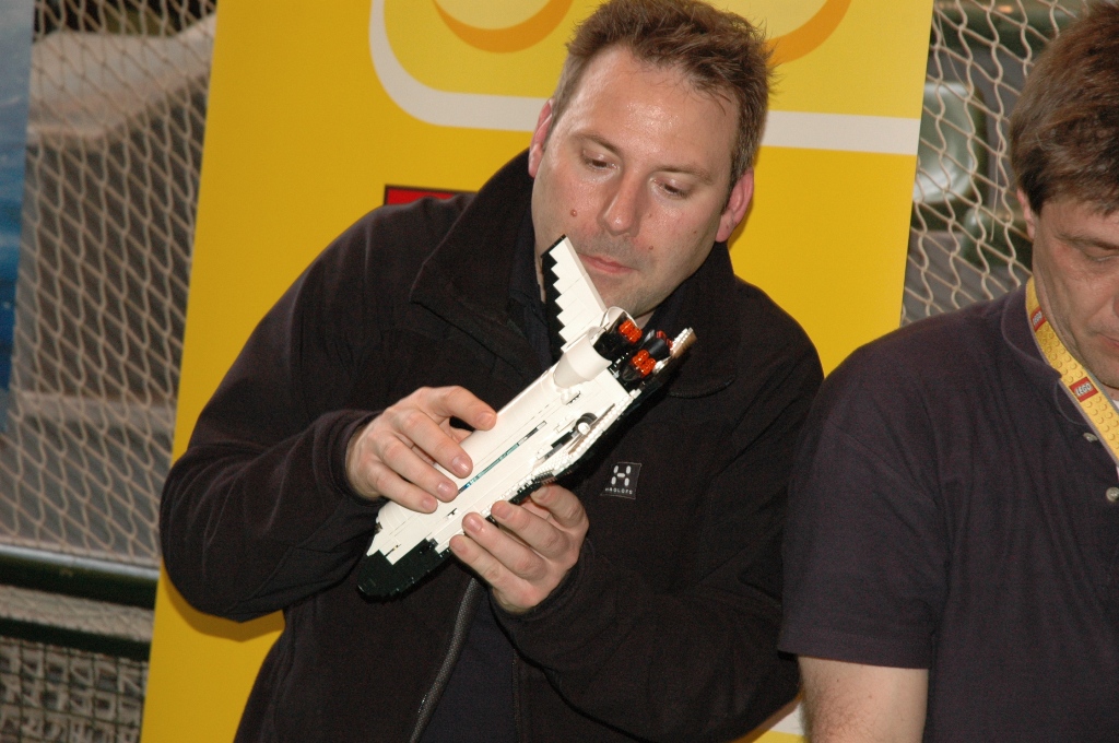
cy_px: 372
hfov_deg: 19.5
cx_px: 560
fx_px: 3260
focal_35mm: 105
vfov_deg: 13.0
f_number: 7.1
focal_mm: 70
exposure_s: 1/50
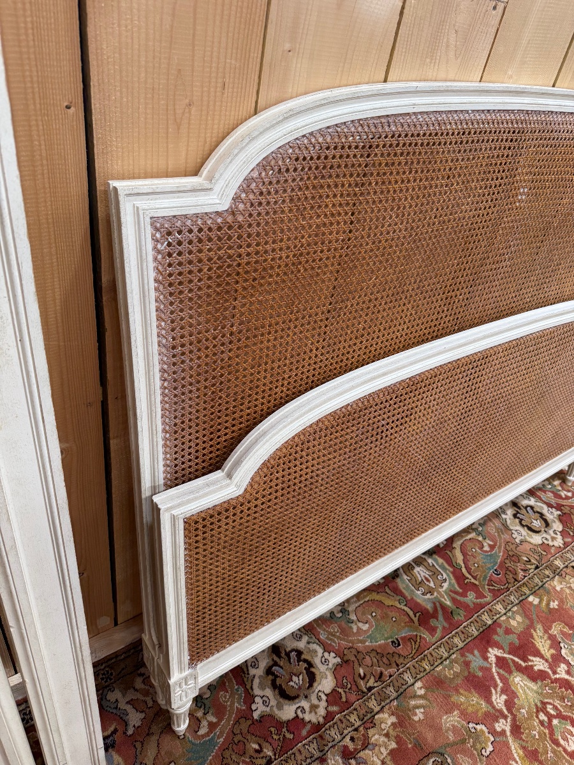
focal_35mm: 24
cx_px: 287
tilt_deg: -37.1
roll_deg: -11.7
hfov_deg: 56.8
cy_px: 382
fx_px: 531
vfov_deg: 71.6
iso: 160
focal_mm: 6.76
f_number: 1.78
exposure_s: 1/100
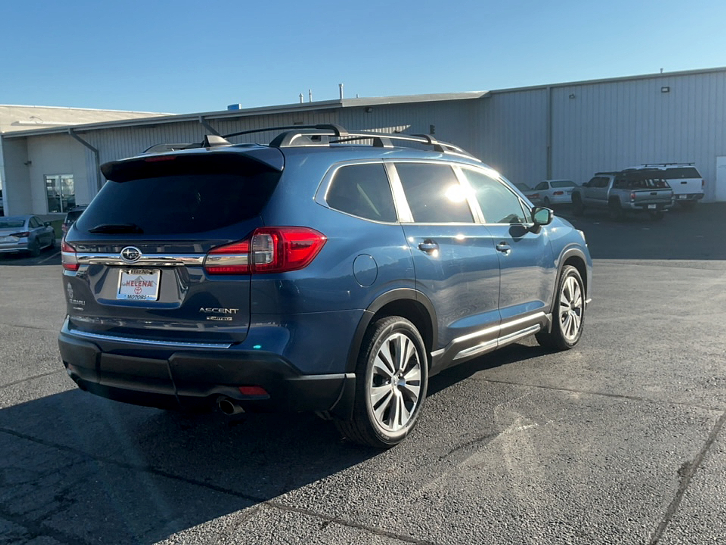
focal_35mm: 30
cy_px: 272
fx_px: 629
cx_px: 363
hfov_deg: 60.0
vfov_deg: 46.8
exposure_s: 1/1168
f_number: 1.8
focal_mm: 3
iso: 25
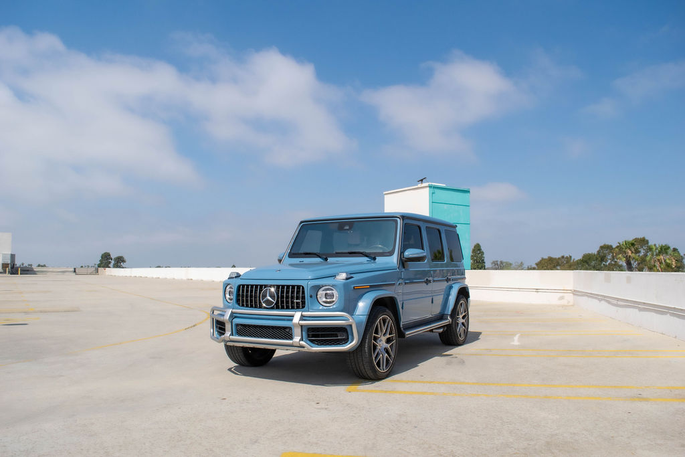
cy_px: 228
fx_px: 514
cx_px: 342
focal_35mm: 27
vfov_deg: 47.9
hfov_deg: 67.4
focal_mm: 18
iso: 400
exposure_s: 1/2000
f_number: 8
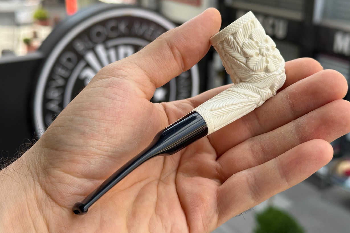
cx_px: 178
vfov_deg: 26.0
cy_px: 104
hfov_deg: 38.2
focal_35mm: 52
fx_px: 505
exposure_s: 1/767
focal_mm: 6.86
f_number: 1.78
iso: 64
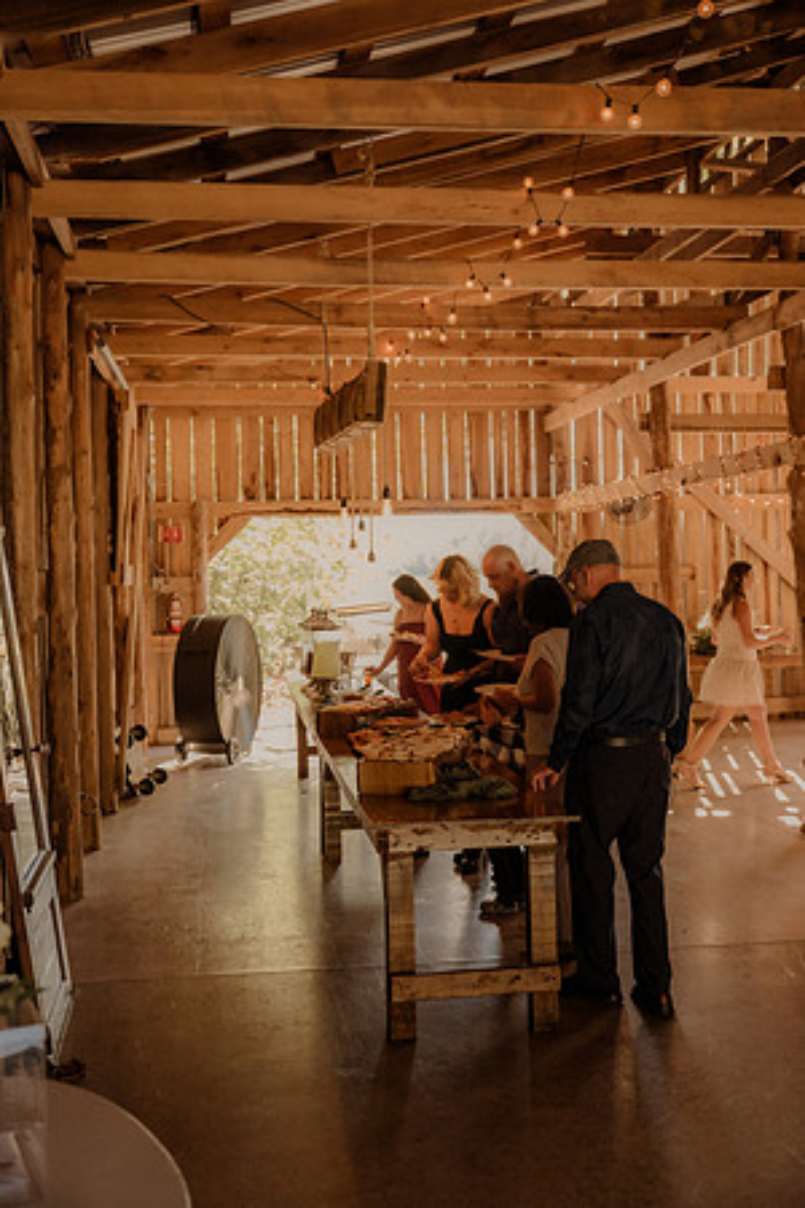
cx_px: 402
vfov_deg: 50.7
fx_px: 1274
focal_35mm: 38
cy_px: 604
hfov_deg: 35.1
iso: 1250
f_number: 3.2
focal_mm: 38
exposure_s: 1/250
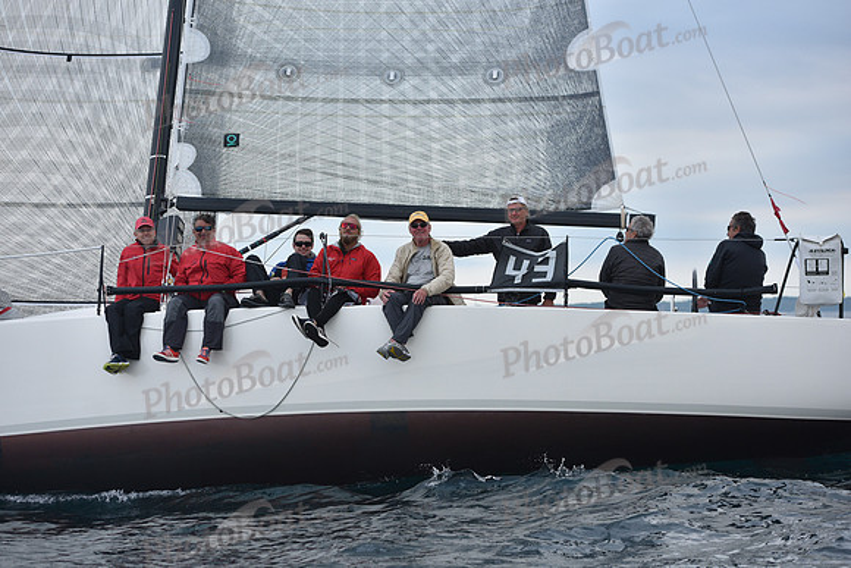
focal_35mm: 80
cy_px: 284
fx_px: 1891
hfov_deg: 25.4
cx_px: 426
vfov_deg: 17.1
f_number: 4
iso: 400
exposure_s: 1/800
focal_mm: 80
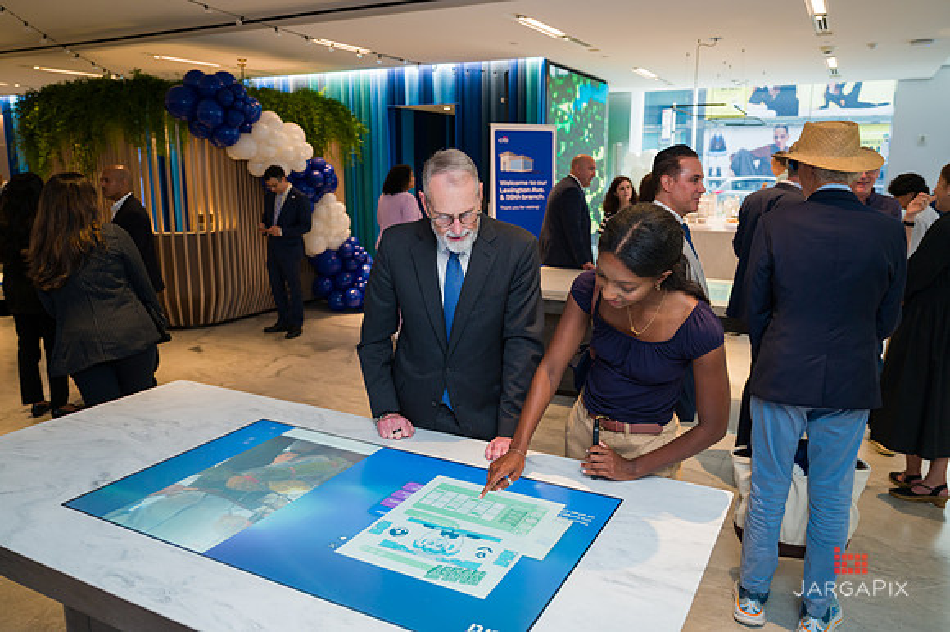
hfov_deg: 66.4
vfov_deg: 47.1
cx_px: 475
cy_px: 316
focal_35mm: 28
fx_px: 726
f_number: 3.2
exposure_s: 1/200
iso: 640
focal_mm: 27
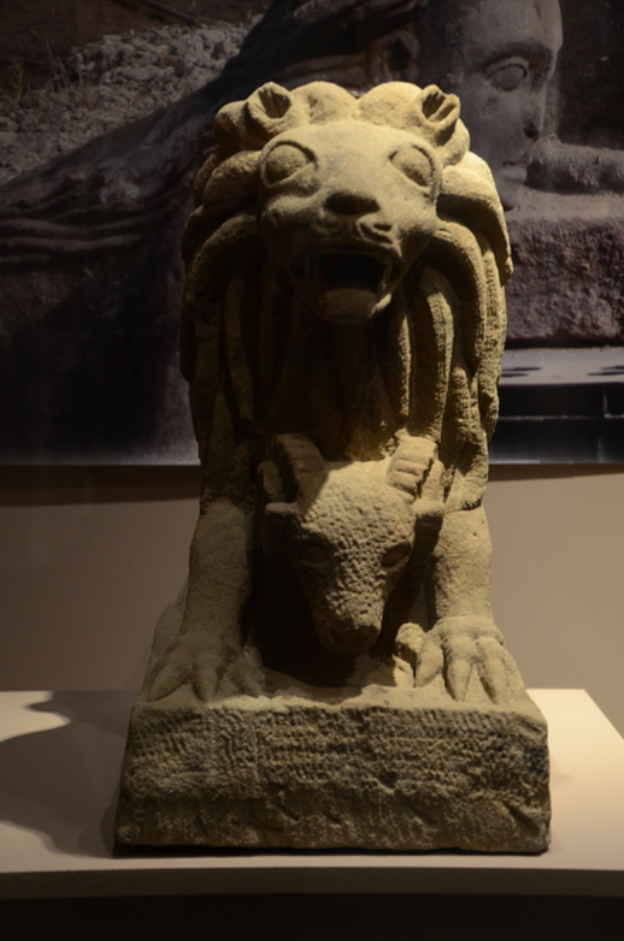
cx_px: 312
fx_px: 1958
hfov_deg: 18.1
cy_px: 470
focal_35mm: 75
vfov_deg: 27.0
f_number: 4.8
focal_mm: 50
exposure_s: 1/10
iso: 640
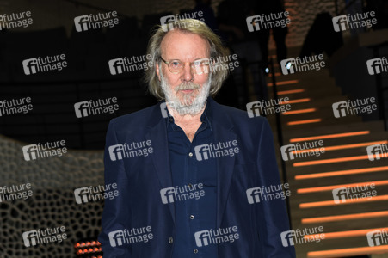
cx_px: 194
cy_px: 129
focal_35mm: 105
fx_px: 1131
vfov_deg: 13.0
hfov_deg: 19.5
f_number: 5
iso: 800
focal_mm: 70
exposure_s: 1/320
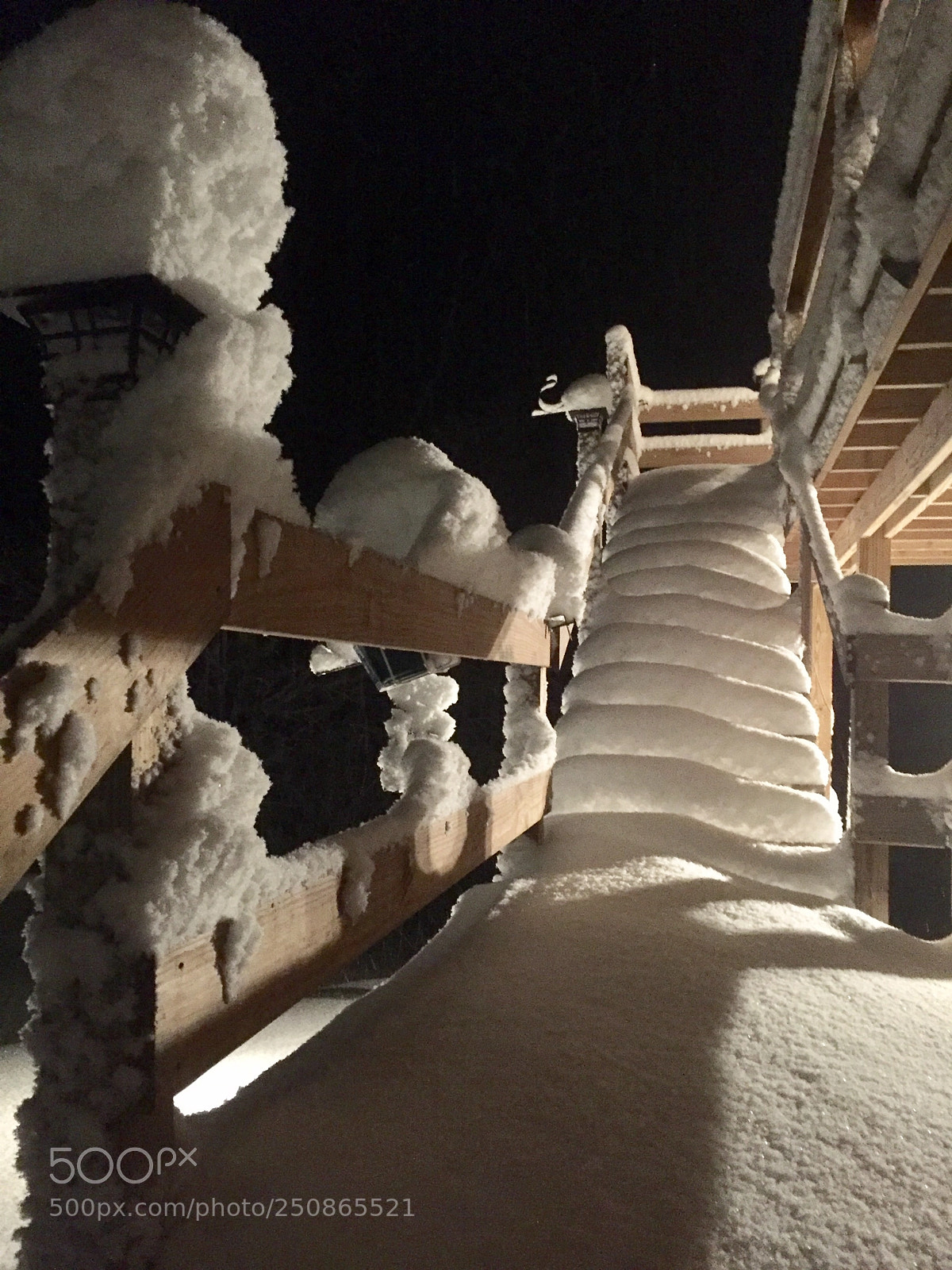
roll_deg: -0.9
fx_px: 1063
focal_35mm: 29
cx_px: 476
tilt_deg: +1.9
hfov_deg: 48.2
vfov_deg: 61.7
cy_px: 635
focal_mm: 4.15
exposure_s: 1/15
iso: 800
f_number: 2.2
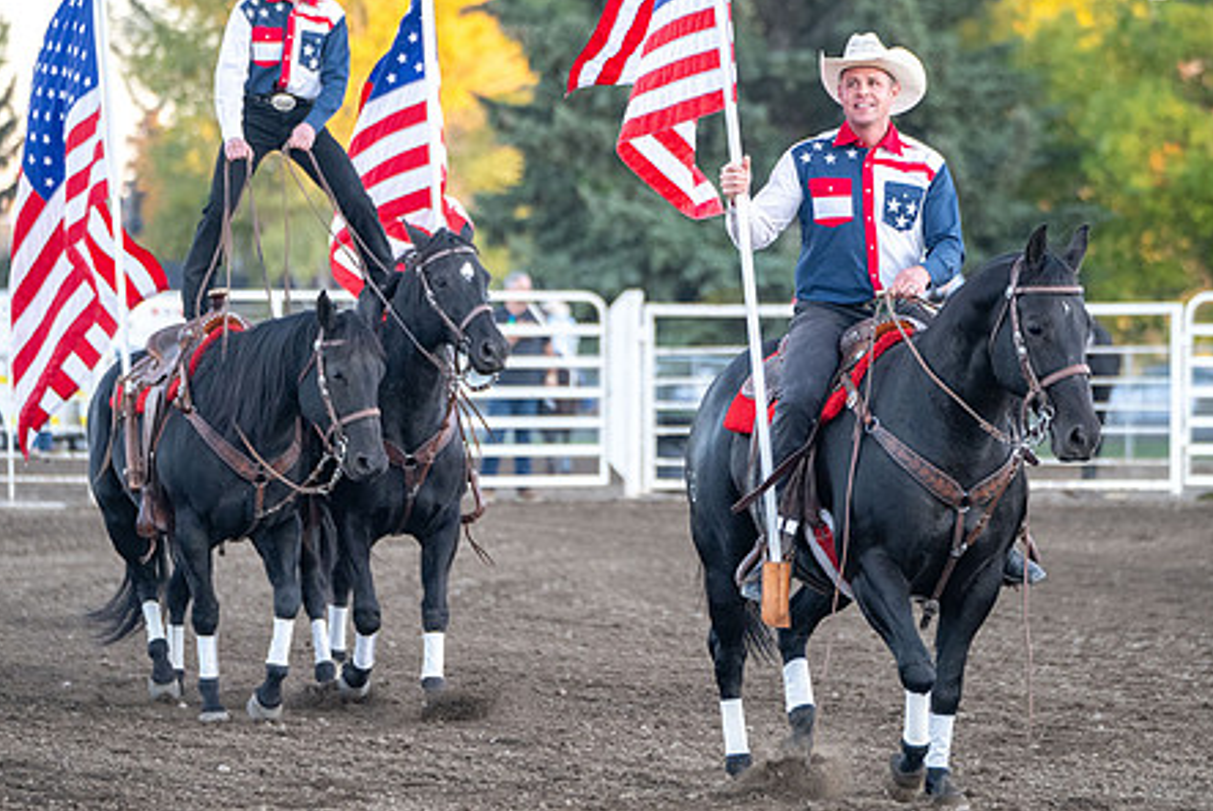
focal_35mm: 191
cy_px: 305
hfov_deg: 10.8
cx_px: 708
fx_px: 6440
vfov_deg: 7.2
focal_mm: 135
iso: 1600
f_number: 2.8
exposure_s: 1/500
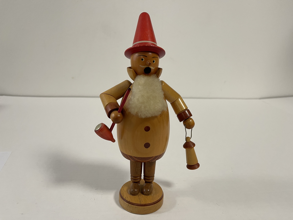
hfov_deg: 69.4
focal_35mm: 25
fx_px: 212
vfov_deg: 54.9
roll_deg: -2.3
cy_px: 110
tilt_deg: -15.0
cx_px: 146
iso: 64
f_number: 1.6
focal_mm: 5.1
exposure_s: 1/50
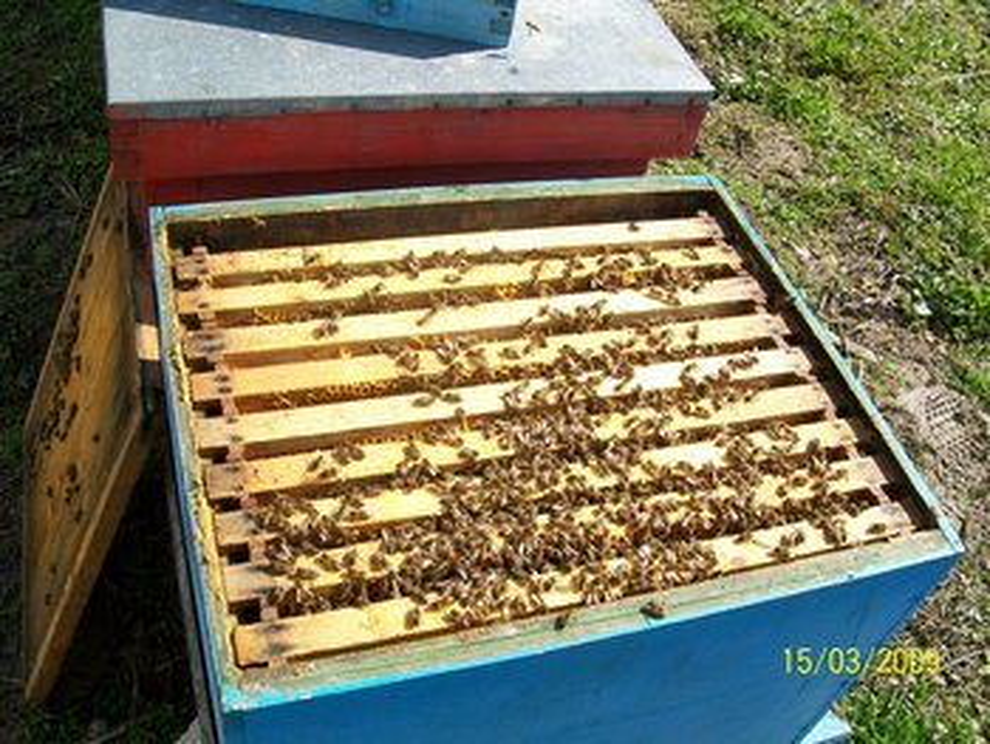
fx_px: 1030
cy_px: 372
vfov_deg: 39.7
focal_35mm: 36
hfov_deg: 51.3
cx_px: 495
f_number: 4.8
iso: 64
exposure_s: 1/250
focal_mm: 6
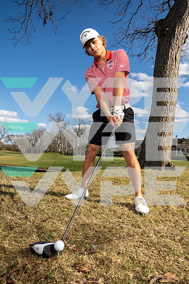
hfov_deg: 47.9
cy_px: 142
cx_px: 94
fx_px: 213
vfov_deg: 67.4
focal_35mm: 27
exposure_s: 1/250
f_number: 8
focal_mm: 27
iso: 80
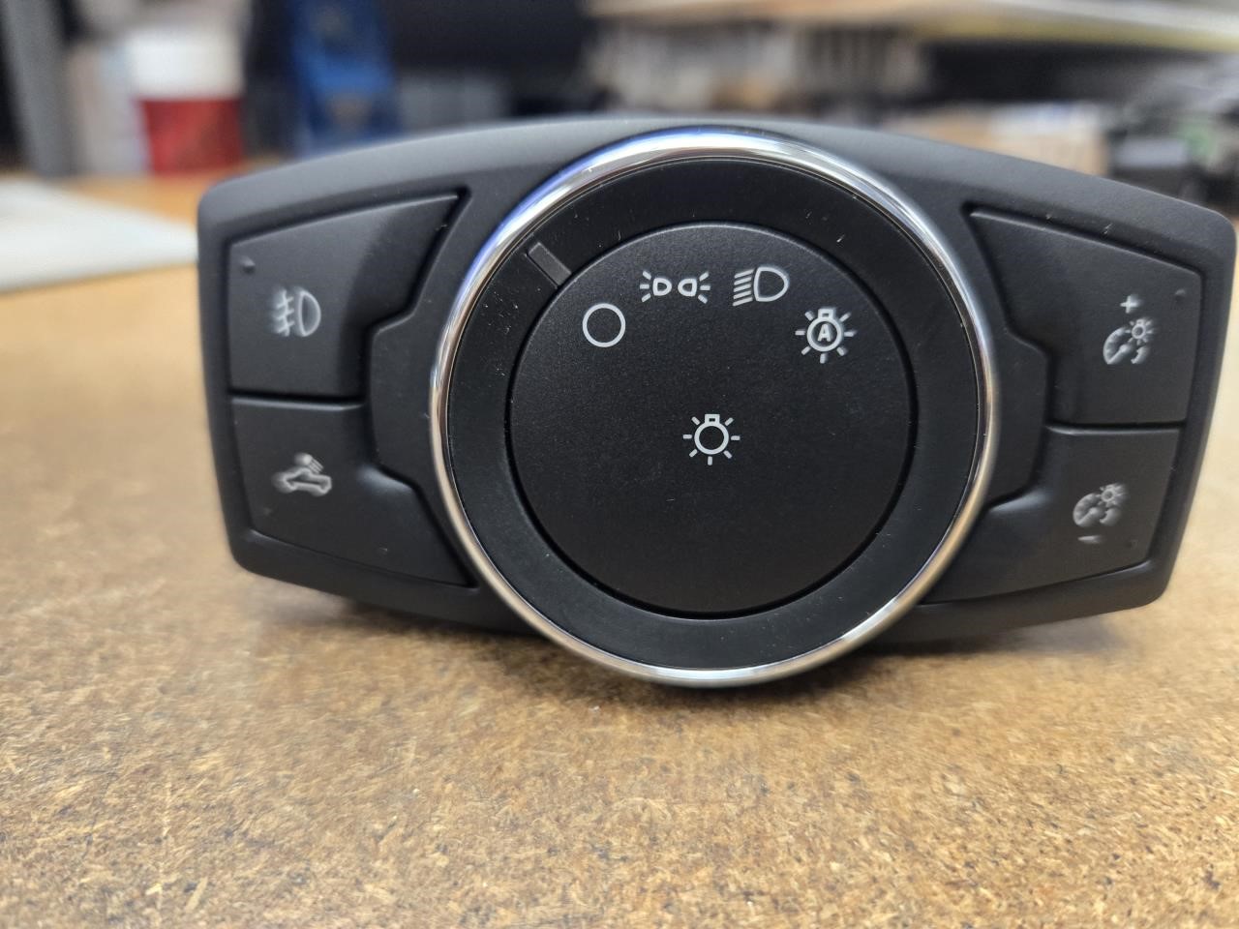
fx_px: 823
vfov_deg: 58.9
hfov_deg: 73.9
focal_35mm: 23
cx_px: 620
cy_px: 464
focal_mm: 5.4
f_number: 1.8
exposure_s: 1/120
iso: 640
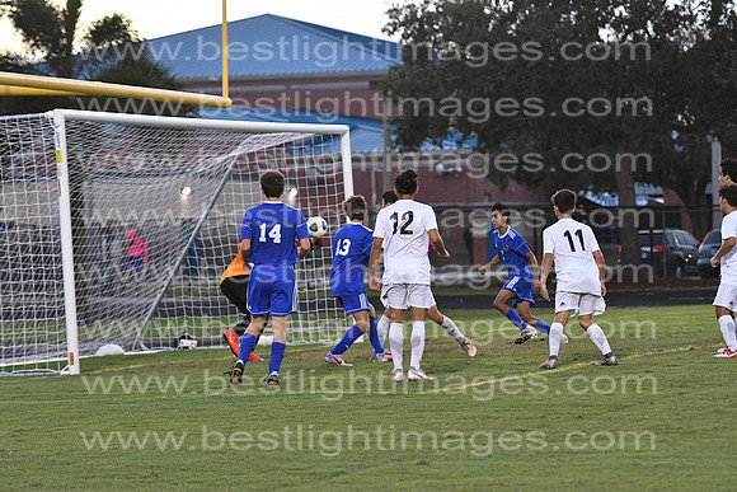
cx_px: 368
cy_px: 246
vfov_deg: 8.3
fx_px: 3379
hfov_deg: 12.4
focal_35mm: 165
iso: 3200
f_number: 3.2
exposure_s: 1/800
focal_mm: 110
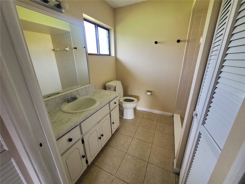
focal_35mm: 13
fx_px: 92
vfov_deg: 89.9
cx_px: 122
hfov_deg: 106.2
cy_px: 92
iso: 160
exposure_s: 1/59
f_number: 2.2
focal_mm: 1.8
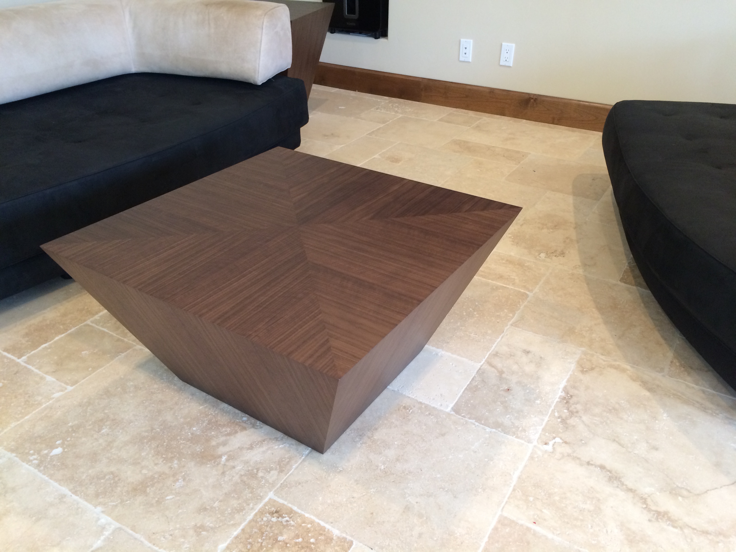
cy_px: 276
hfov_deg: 61.7
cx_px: 368
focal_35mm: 29
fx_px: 617
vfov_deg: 48.2
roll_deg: -0.3
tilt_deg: -31.6
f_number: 2.2
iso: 125
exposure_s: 1/30
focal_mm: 4.15
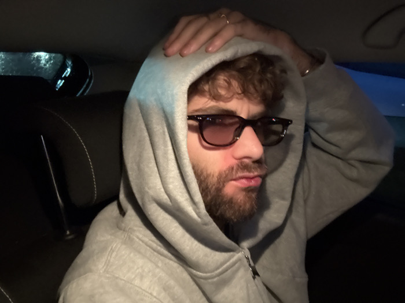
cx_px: 202
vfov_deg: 46.8
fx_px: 351
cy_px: 152
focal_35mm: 30
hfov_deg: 60.0
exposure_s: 1/16
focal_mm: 2.69
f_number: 1.9
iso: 640
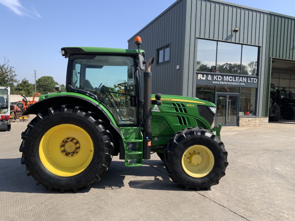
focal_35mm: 29
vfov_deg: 48.2
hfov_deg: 61.7
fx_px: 247
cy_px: 110
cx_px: 148
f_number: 1.8
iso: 16
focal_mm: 3
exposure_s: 1/1168
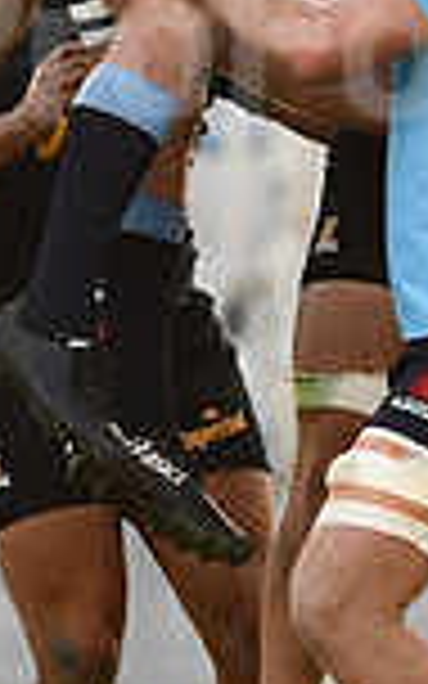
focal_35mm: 1365
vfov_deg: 1.5
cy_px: 32
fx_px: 25475
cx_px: 117
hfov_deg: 1.0
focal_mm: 300
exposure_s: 1/1250
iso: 800
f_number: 2.8
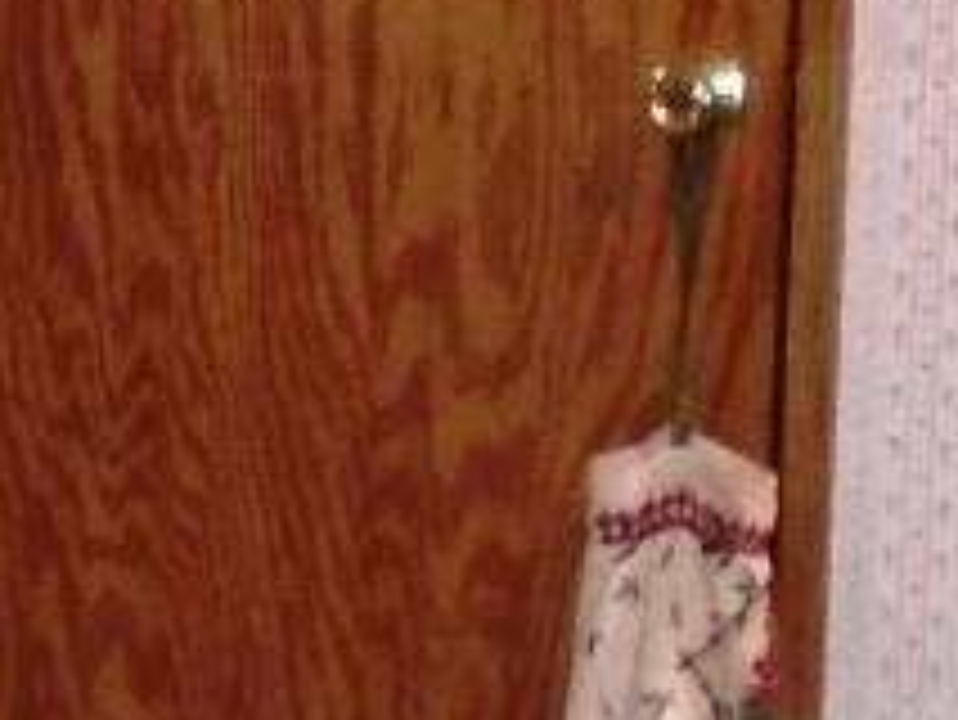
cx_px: -661
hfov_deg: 14.3
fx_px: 3461
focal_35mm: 125
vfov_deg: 11.8
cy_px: 112
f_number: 3.2
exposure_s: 1/30
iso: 400
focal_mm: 4.6
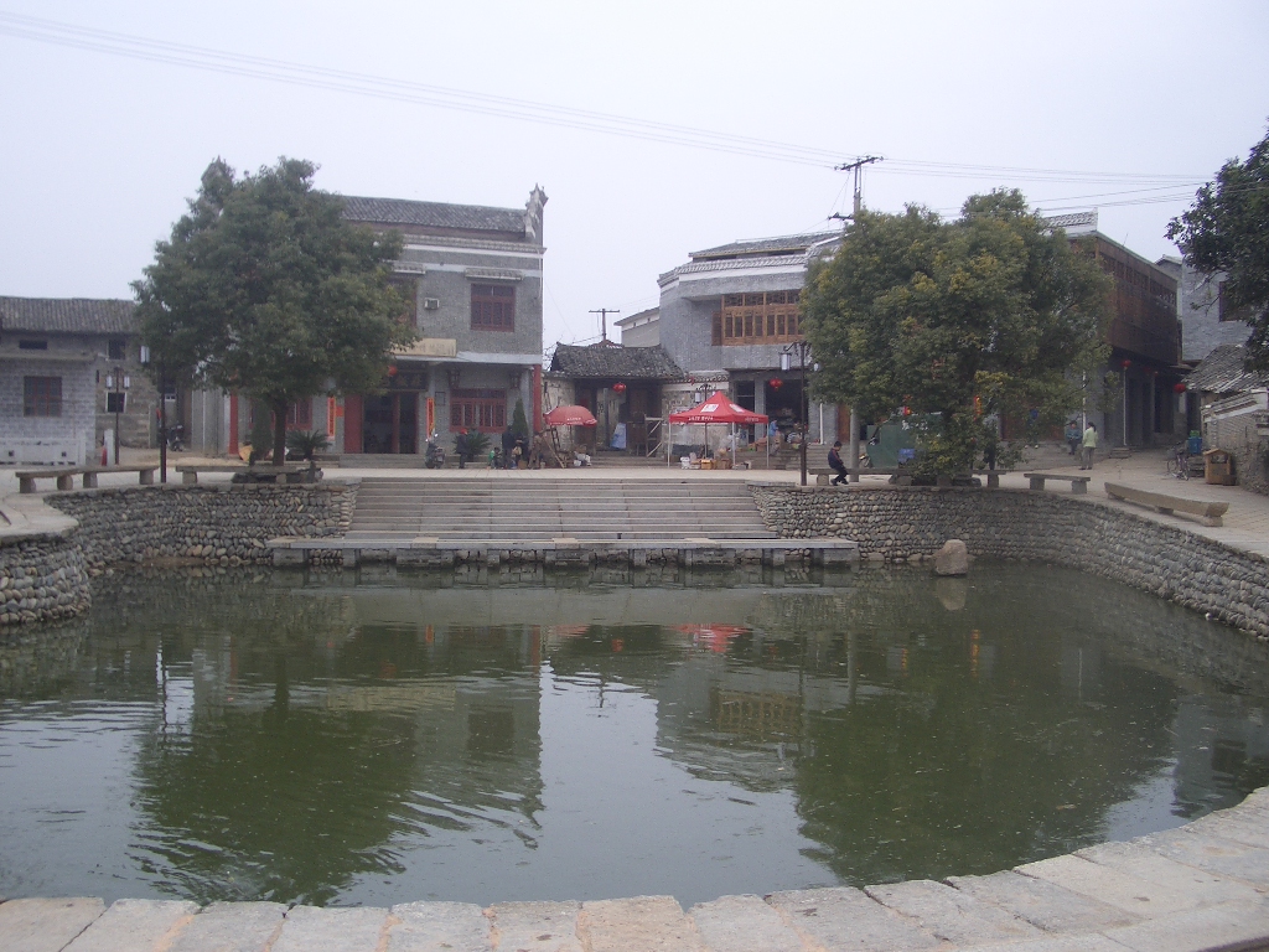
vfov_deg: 40.7
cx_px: 634
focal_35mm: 35
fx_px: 1283
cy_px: 476
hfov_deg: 52.6
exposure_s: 1/320
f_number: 4.3
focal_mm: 5.8
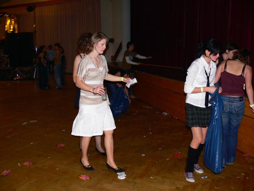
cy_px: 96
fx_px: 257
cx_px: 127
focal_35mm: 35
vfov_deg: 40.7
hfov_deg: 52.6
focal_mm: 7.4
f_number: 2.8
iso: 100
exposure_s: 1/30
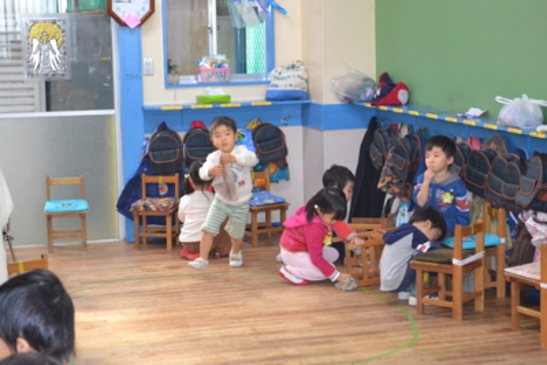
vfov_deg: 16.6
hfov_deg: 24.6
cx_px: 274
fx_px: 1254
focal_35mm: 82
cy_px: 182
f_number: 5.6
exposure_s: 1/60
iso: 1800
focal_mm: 55
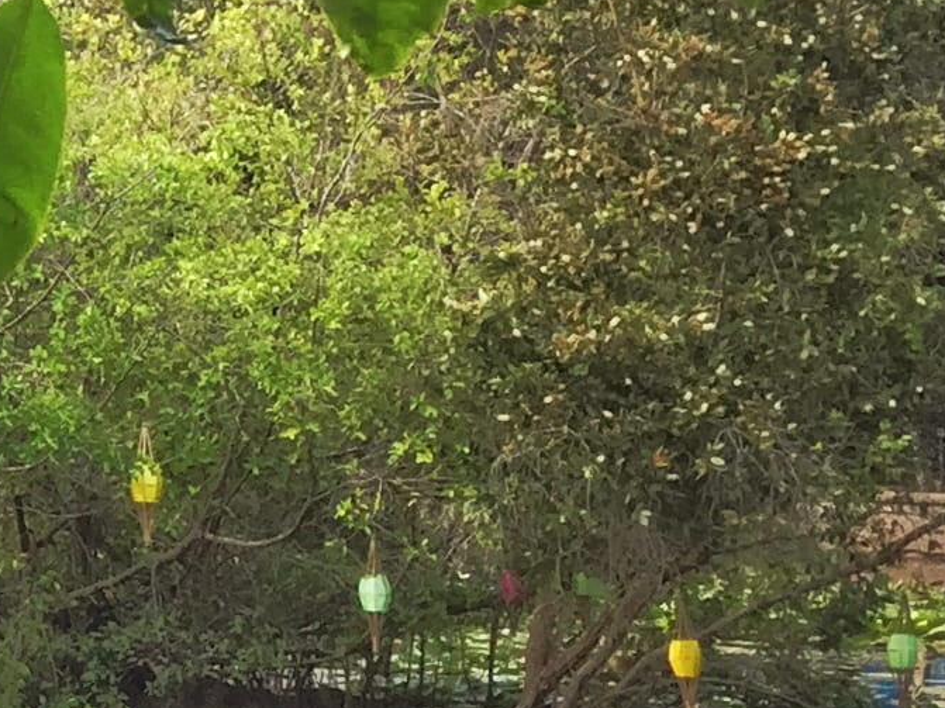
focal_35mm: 141
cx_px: -1124
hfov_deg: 12.0
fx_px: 3849
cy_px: 108
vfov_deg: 10.5
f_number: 2.2
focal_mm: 4.15
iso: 40
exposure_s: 1/120
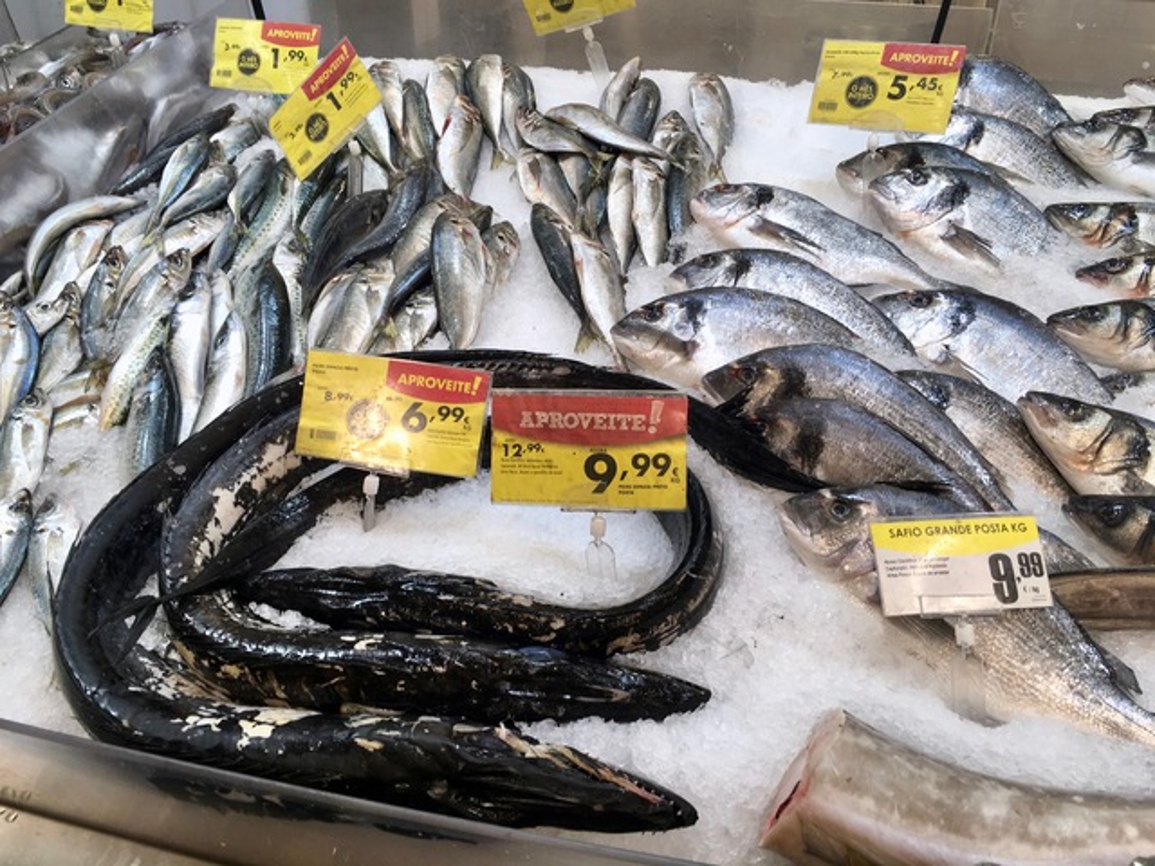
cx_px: 578
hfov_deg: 61.7
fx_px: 968
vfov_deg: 48.2
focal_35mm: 29
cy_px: 433
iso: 25
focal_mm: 4.15
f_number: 2.2
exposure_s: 1/50
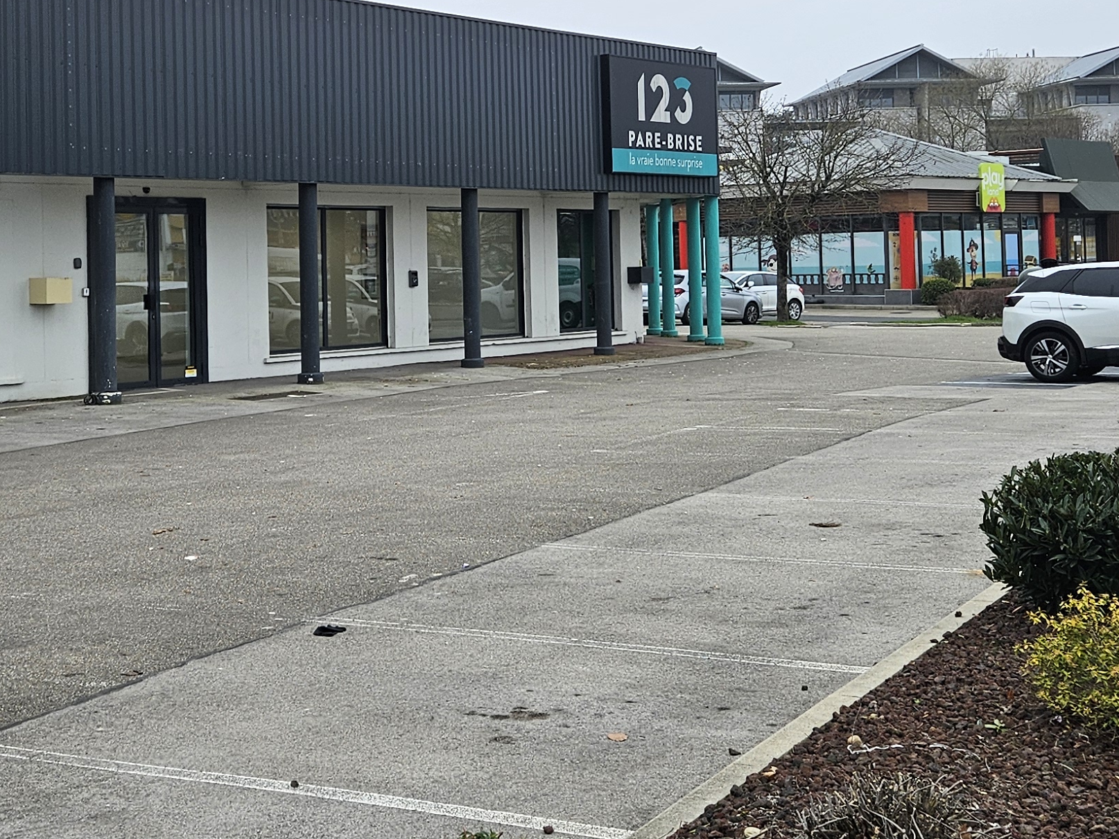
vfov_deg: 25.4
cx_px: 495
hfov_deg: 33.7
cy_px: 221
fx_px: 1843
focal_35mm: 57
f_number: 1.8
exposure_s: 1/356
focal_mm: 5.4
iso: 25
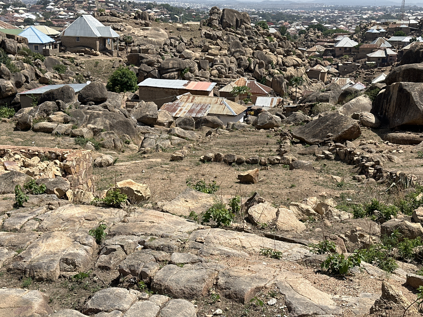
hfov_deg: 39.7
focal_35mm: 48
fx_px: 587
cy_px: 158
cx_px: 212
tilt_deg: -15.6
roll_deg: -0.6
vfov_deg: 30.3
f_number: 1.78
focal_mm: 6.86
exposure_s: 1/4367
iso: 64
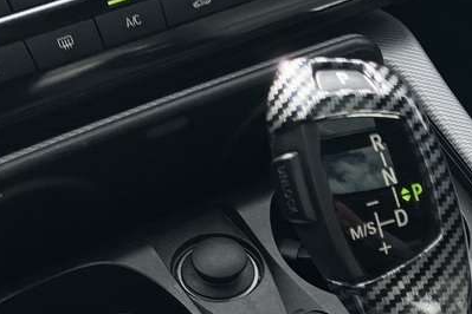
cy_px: 290
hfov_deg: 18.3
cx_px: 591
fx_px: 1377
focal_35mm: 105
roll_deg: -1.3
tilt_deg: -37.2
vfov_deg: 12.9
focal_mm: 3.99
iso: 32
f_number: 1.8
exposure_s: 1/810
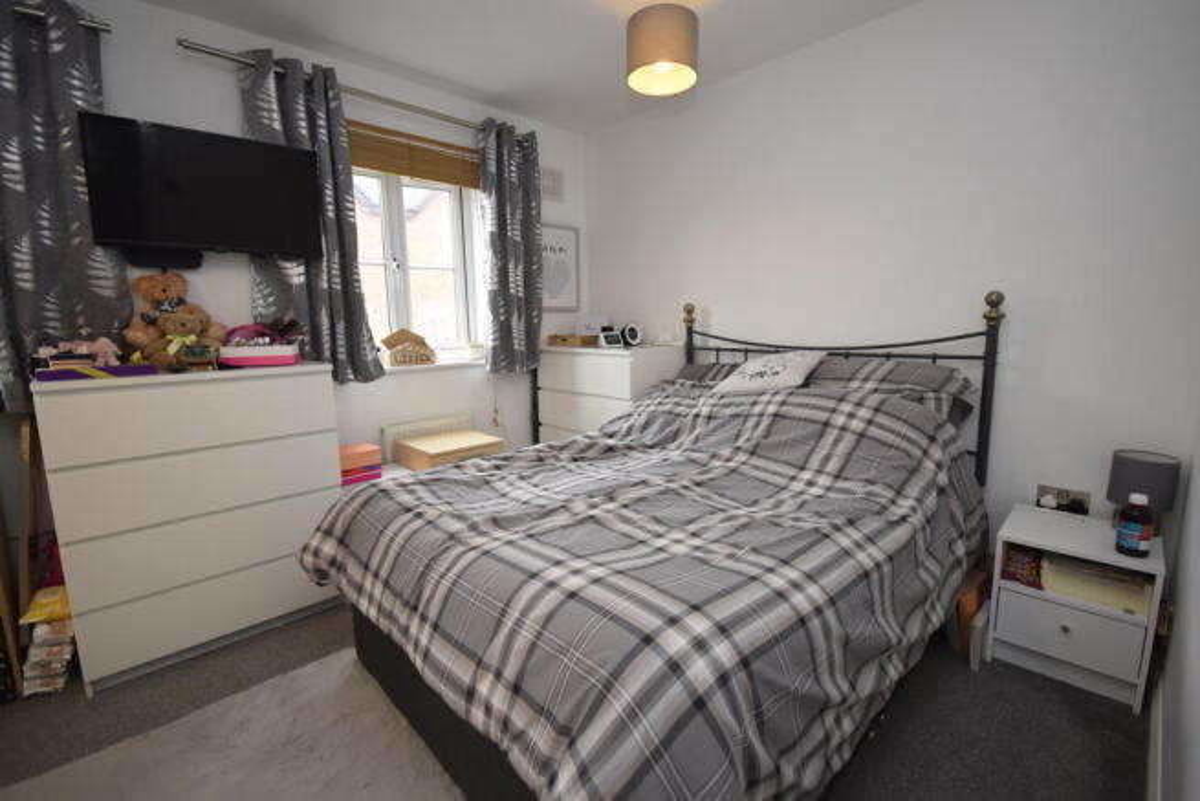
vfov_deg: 77.4
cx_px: 600
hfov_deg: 100.4
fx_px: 500
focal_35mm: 15
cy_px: 400
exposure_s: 1/80
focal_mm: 10
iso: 800
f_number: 4.5
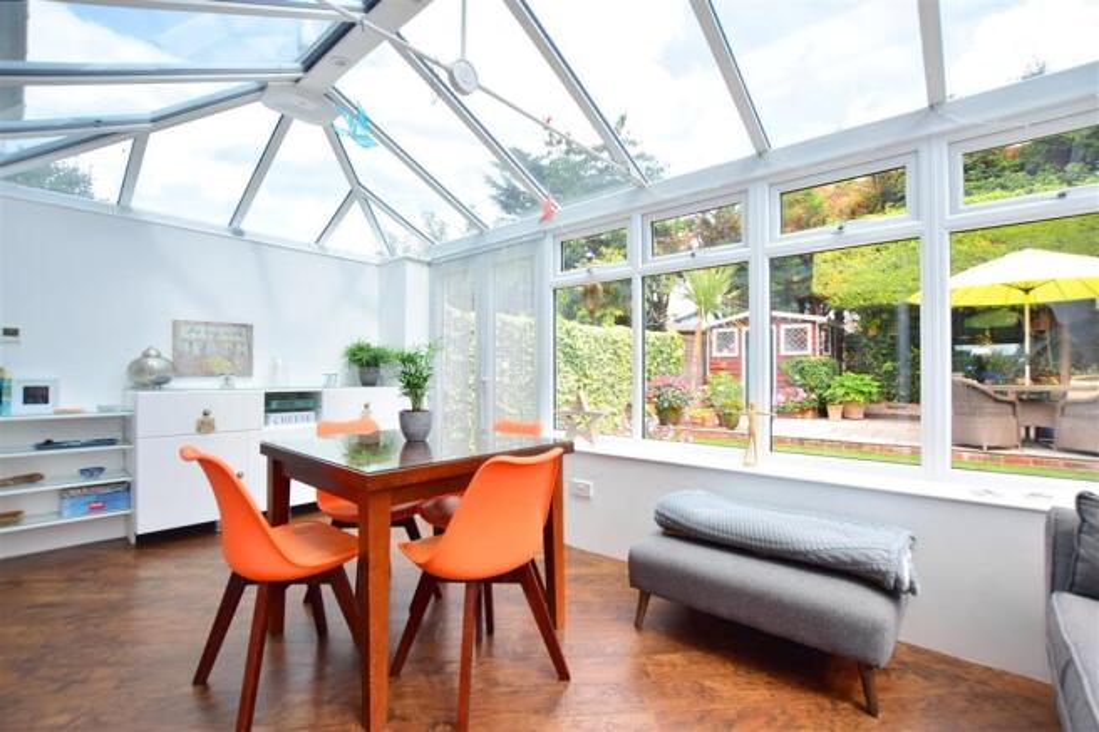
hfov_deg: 100.4
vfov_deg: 77.3
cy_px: 366
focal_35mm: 15
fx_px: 458
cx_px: 550
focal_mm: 10
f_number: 5.6
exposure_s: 1/200
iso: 400
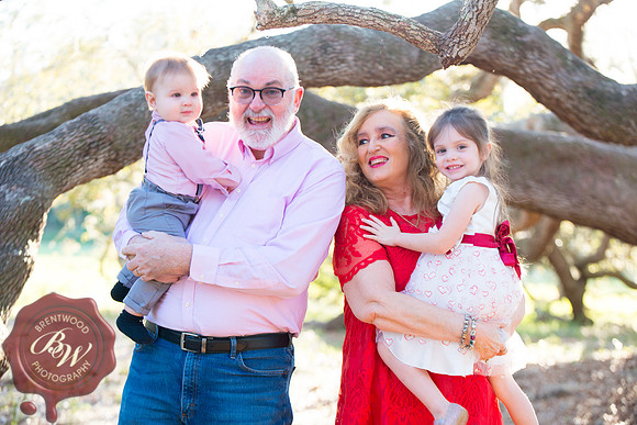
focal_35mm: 82
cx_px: 318
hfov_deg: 24.8
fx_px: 1451
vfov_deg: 16.7
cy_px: 212
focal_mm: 82
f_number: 3.5
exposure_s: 1/125
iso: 200
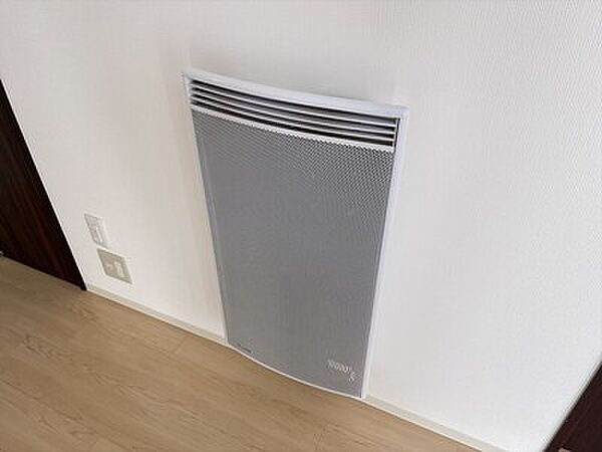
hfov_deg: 67.3
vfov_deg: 53.1
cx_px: 301
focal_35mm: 26
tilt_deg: -38.2
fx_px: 452
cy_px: 226
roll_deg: +0.2
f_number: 1.6
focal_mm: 5.1
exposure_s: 1/101
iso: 32
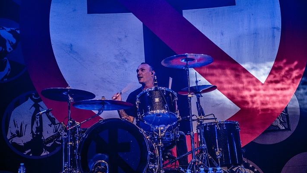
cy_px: 83
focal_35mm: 69
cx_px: 152
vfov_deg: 17.5
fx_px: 562
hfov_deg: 30.6
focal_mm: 65
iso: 1250
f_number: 2.8
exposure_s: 1/100
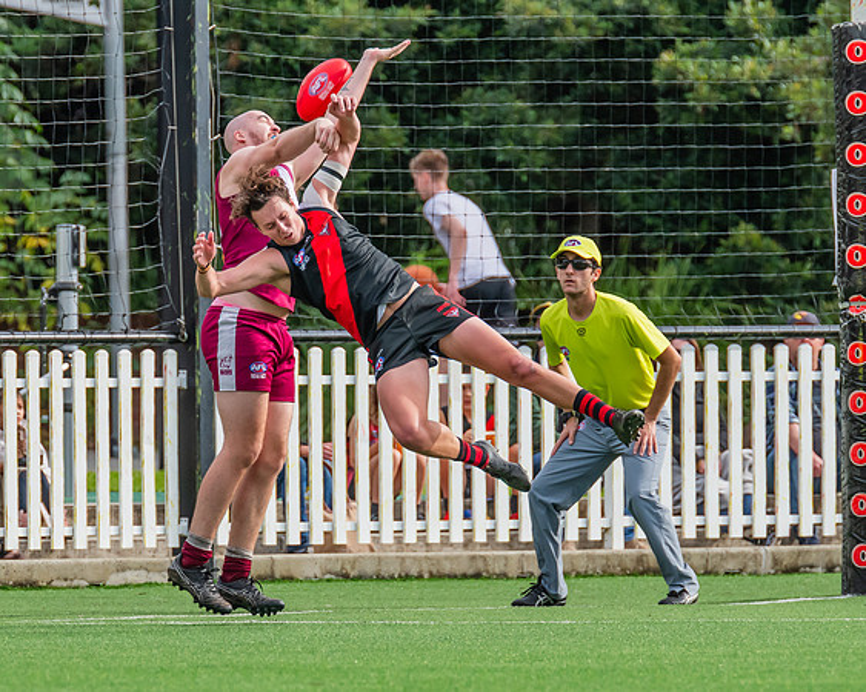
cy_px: 281
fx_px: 20521
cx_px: 312
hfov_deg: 2.4
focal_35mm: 801
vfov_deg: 1.9
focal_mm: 420
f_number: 6.3
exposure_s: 1/1250
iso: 800
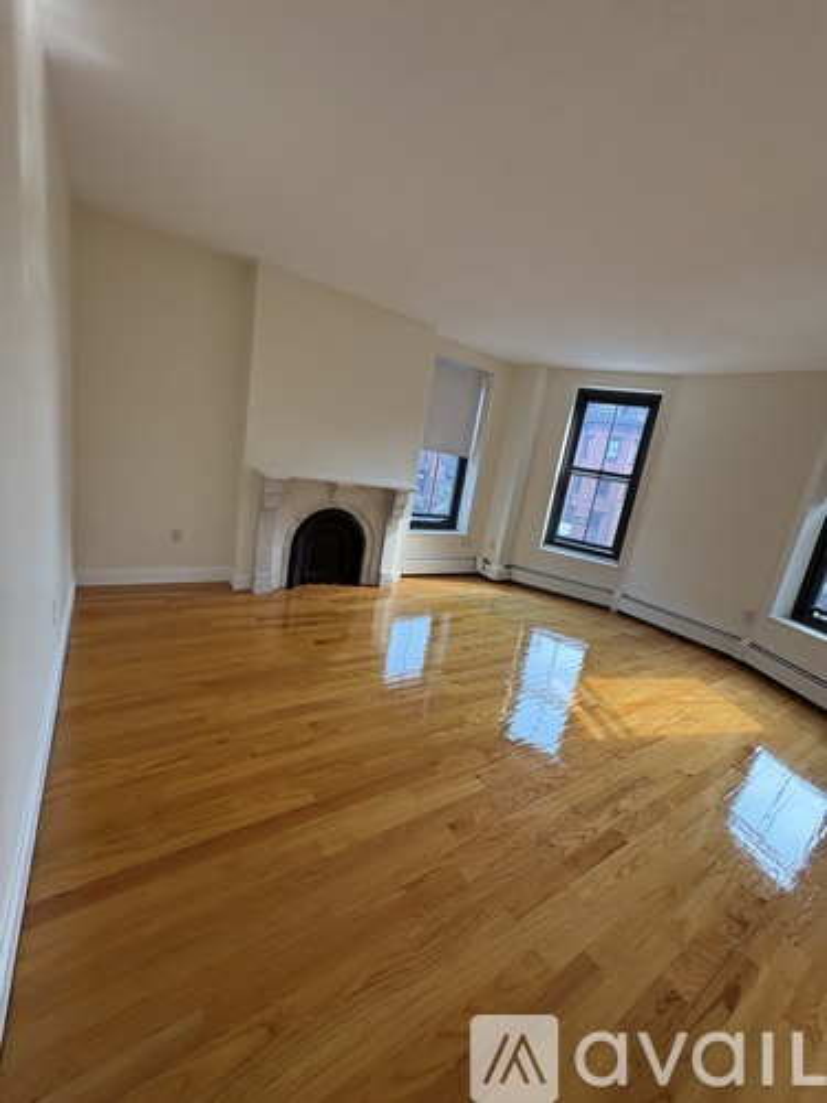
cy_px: 552
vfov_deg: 102.1
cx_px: 414
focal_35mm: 14
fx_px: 446
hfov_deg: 85.7
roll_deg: -10.8
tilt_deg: -8.5
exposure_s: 1/120
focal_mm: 2.22
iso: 100
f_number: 2.2
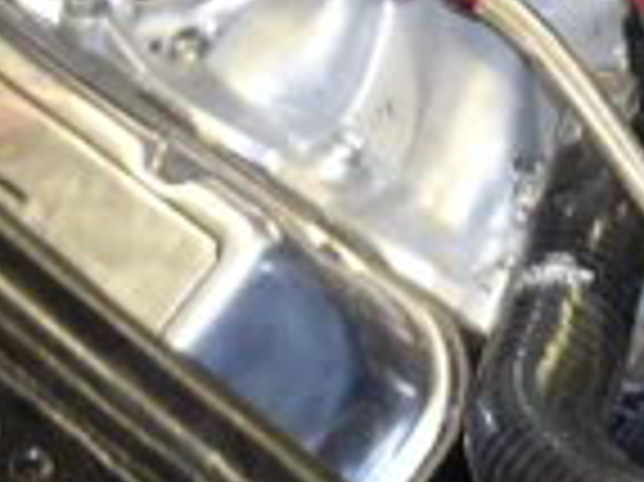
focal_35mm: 157
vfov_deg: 9.1
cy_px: -324
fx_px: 2918
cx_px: 540
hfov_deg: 12.5
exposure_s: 1/30
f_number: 2.8
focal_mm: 5.8
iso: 125
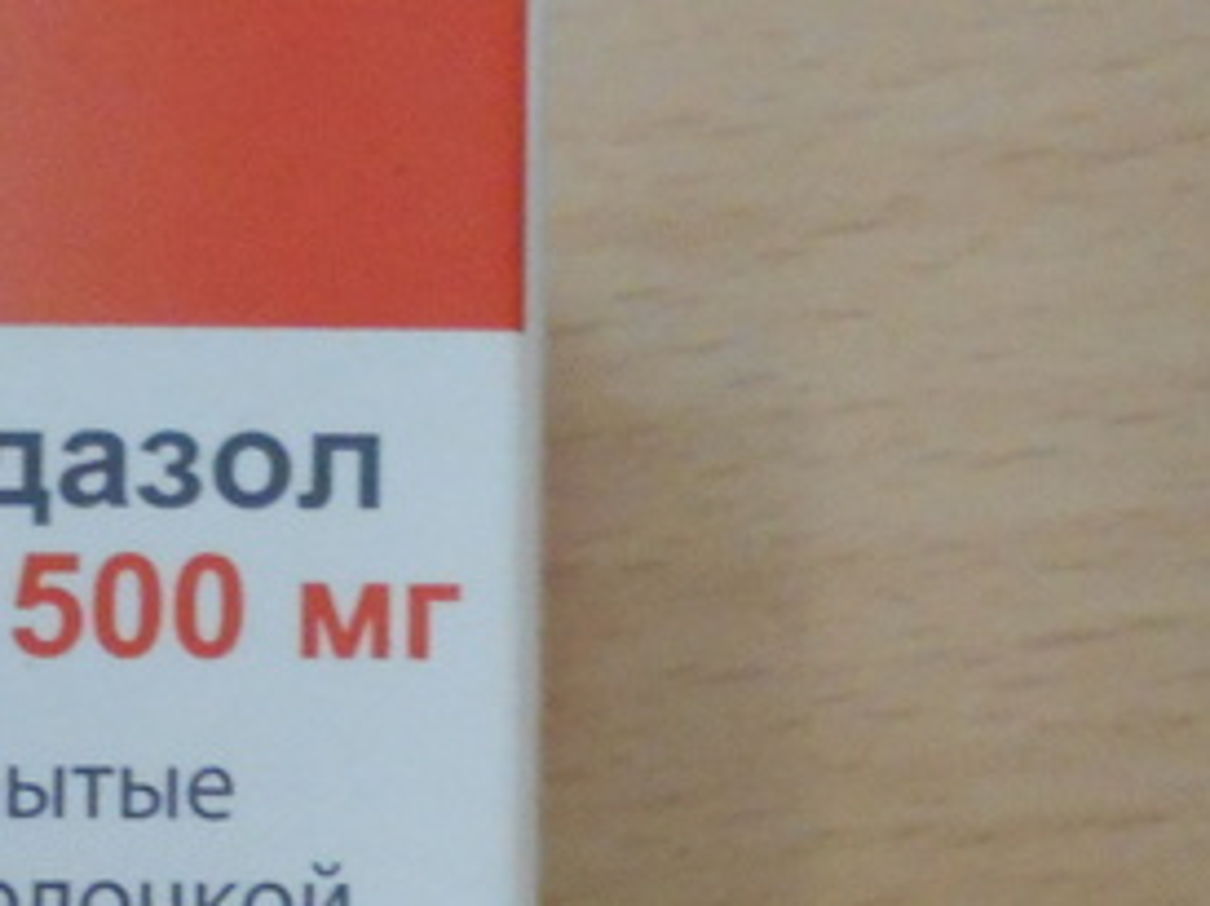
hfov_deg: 17.3
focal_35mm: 114
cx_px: 592
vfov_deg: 12.7
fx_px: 3981
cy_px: 1070
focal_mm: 4.6
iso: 400
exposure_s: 1/25
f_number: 3.2
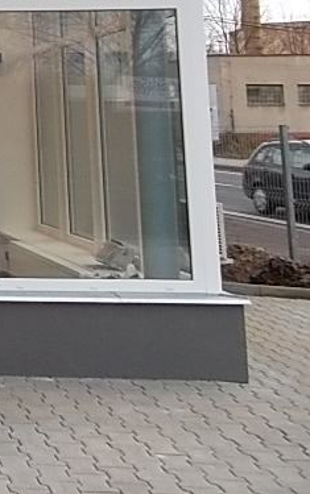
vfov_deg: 24.3
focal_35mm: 81
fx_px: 1093
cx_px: -364
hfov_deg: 13.2
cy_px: -8
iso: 80
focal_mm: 4.1
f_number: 3.3
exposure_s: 1/125
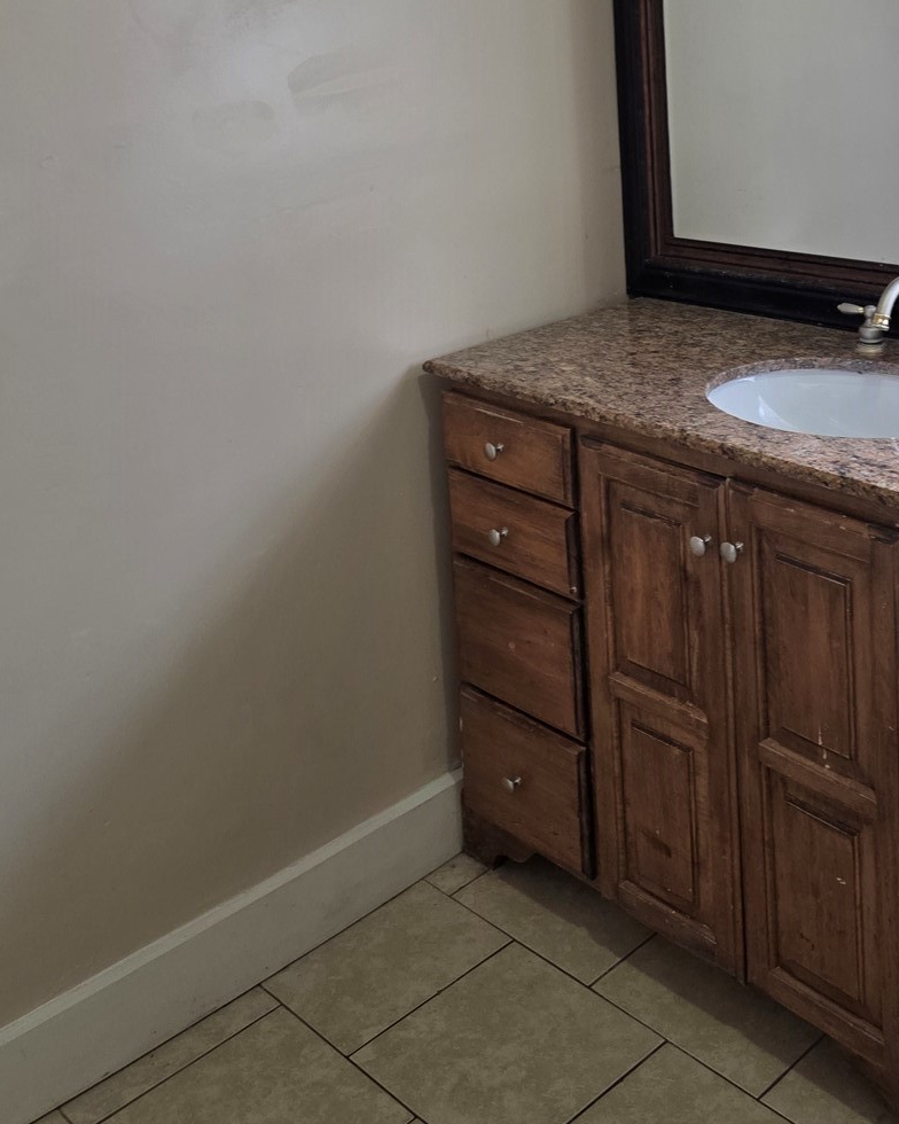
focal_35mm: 44
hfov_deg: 34.0
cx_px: 562
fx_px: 1463
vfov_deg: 39.6
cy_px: 159
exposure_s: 1/120
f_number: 1.7
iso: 160
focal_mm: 6.3
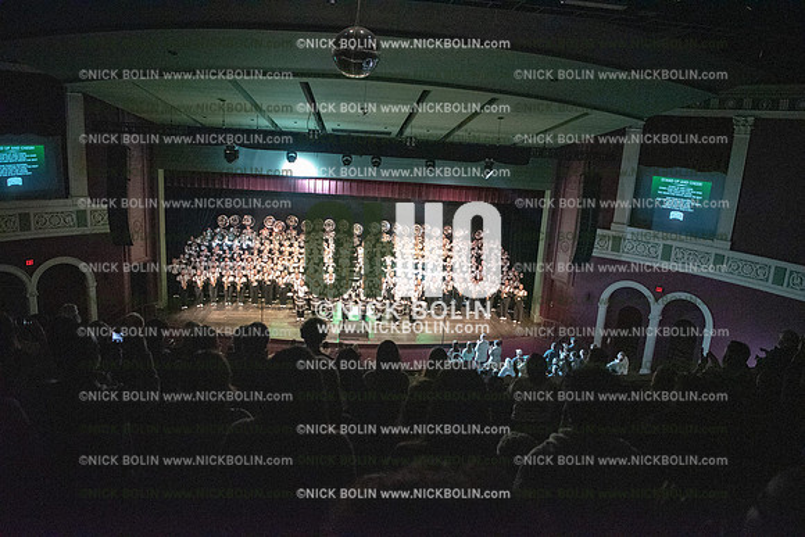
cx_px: 402
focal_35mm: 24
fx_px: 537
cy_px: 268
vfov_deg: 53.2
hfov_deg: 73.7
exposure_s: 1/800
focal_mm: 24
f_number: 2.8
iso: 10000
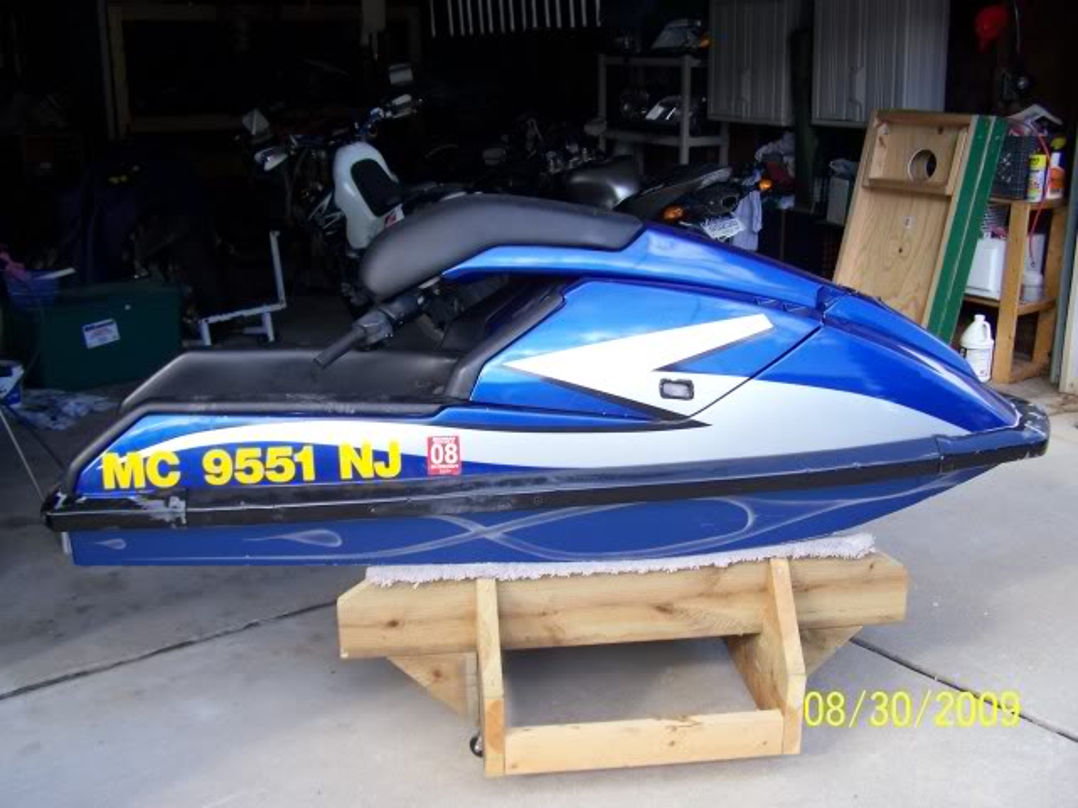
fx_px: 1183
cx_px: 539
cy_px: 404
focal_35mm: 38
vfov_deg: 37.7
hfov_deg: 49.0
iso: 64
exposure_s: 1/80
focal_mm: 6.3
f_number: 2.8
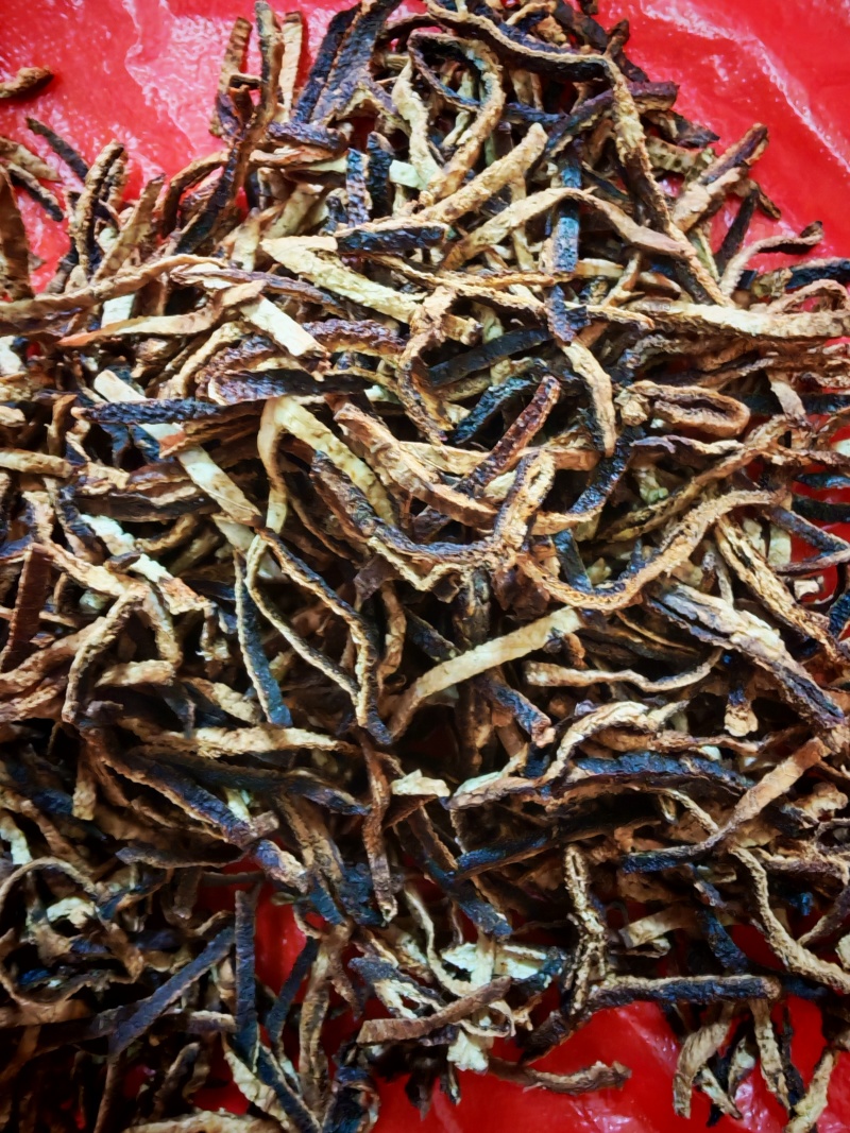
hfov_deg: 56.8
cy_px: 566
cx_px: 425
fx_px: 786
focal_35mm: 24
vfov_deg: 71.6
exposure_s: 1/11
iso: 500
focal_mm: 1.96
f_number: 2.2
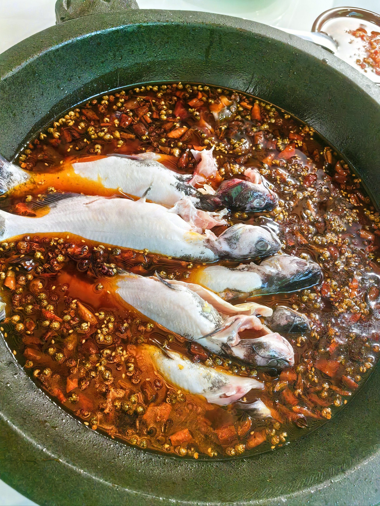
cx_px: 190
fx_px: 395
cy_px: 253
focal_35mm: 27
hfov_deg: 51.4
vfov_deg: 65.3
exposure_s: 1/100
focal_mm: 5.75
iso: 250
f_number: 2.8
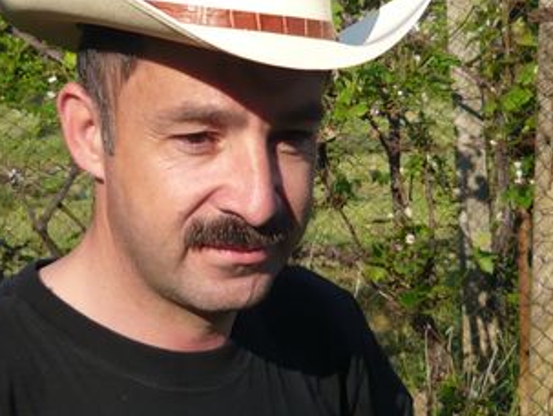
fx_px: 1392
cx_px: 217
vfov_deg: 16.9
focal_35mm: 87
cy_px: 75
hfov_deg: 22.4
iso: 100
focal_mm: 5.5
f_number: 8
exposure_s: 1/160
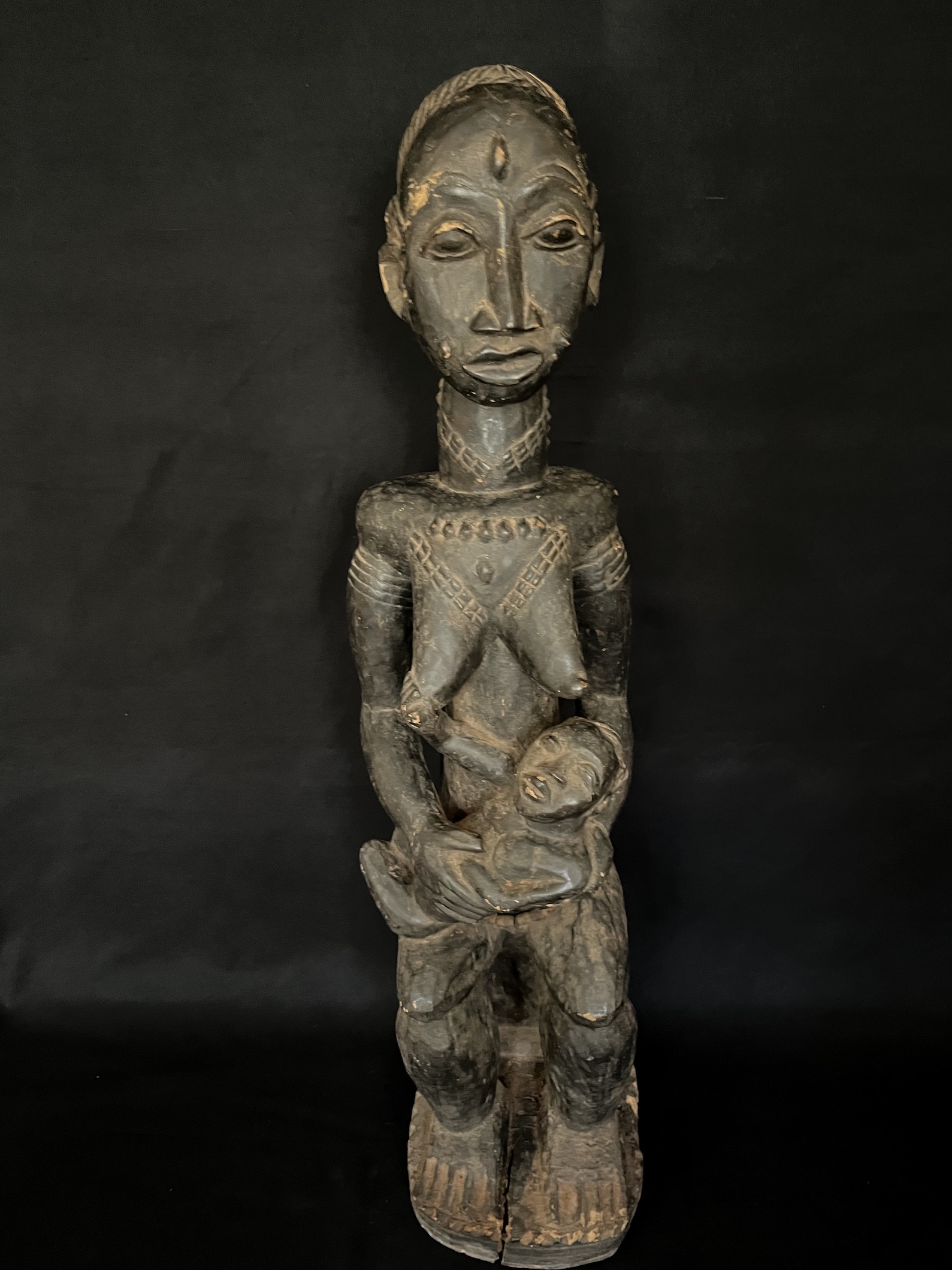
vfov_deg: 65.3
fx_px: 990
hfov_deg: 51.3
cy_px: 644
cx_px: 473
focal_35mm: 27
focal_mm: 5.1
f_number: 1.6
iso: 1000
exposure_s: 1/21
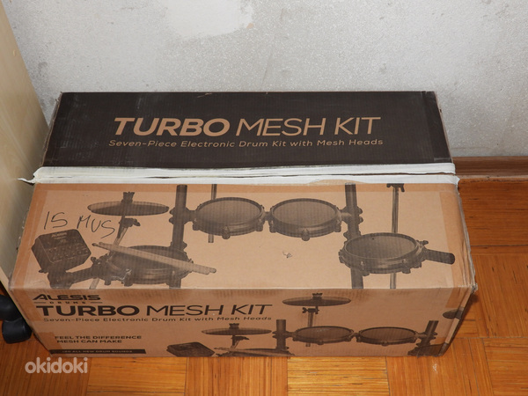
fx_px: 671
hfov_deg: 42.9
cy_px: 198
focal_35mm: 44
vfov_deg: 32.9
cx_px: 264
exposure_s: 1/30
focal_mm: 7.9
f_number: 3.2
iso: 200
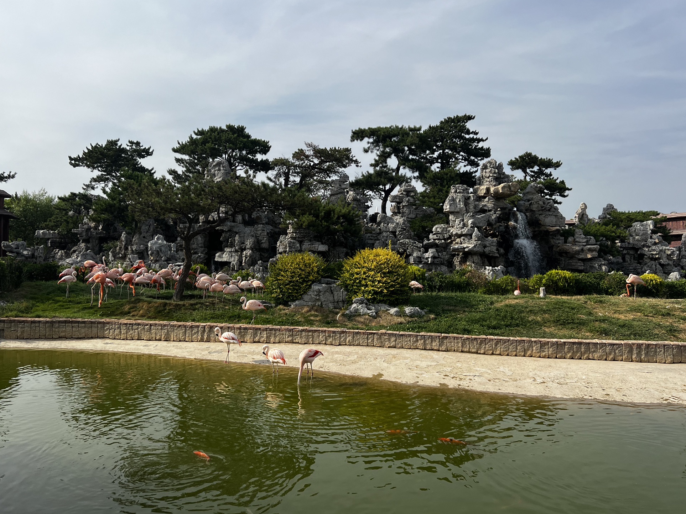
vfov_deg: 51.3
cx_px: 341
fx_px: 535
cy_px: 252
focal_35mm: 27
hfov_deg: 65.3
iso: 50
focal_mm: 5.7
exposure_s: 1/5319
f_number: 1.5
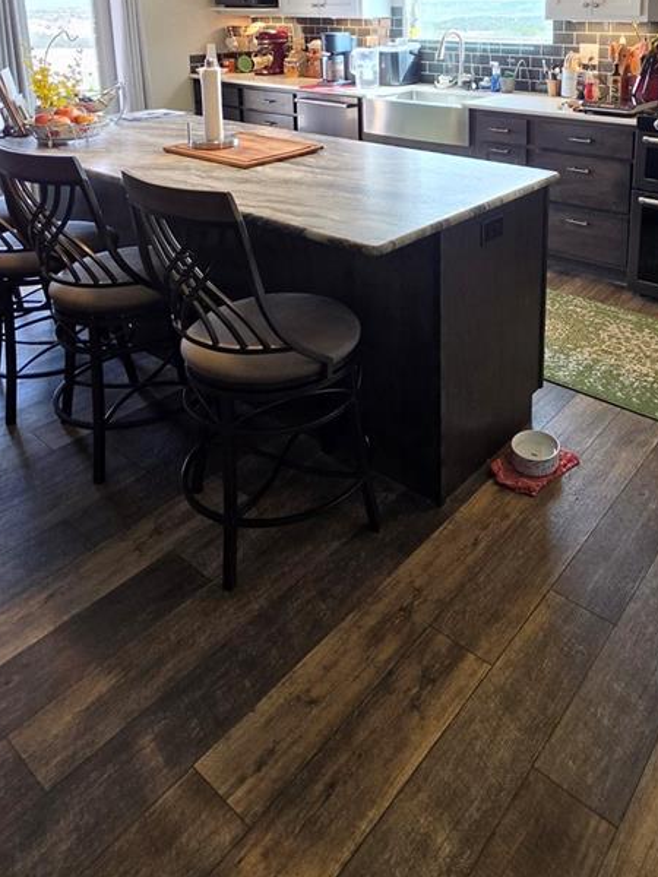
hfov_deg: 51.9
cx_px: 447
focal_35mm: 26
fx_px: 659
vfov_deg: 60.4
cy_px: 143
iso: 100
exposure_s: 1/120
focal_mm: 2.2
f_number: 1.9
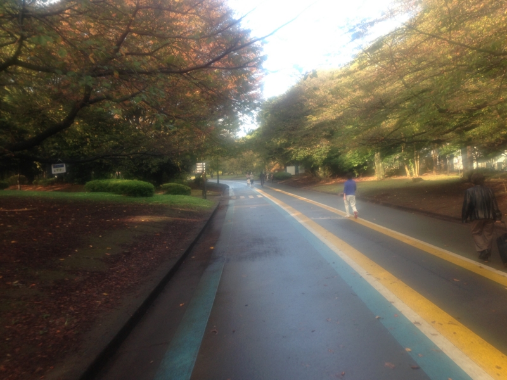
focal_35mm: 33
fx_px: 483
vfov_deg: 42.9
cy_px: 190
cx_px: 254
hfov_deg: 55.4
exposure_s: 1/139
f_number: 2.4
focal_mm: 4.13
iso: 50
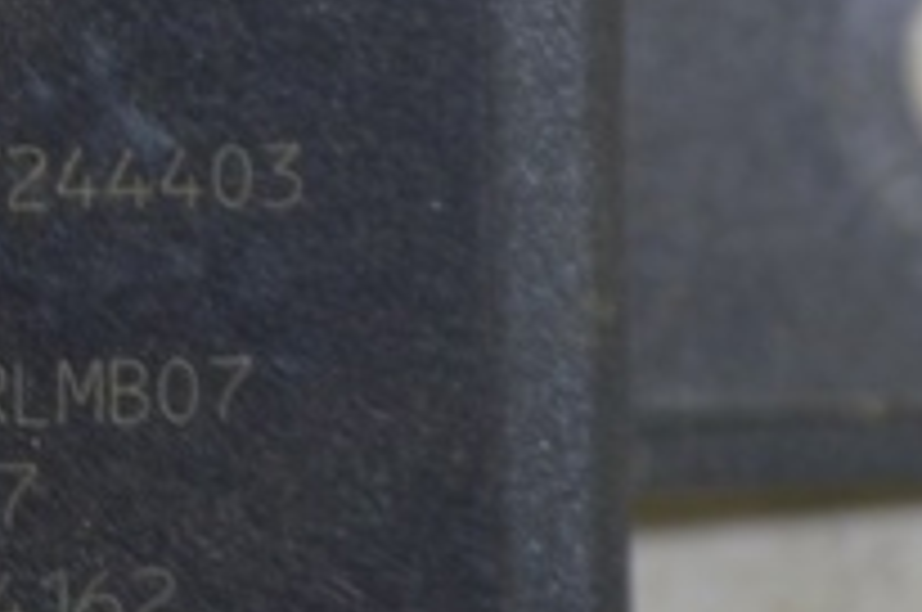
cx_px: 49
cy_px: 187
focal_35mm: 258
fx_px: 6586
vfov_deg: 5.3
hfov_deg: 8.0
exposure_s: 1/20
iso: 400
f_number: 5.6
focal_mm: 55
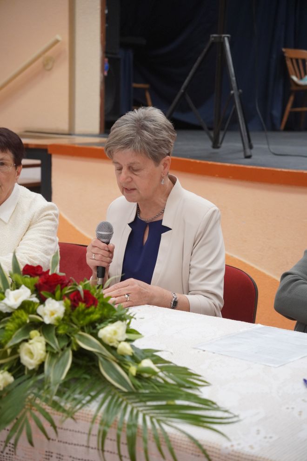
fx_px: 959
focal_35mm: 75
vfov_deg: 27.0
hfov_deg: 18.2
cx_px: 154
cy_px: 230
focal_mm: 50
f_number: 3.5
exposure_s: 1/160
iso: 2000
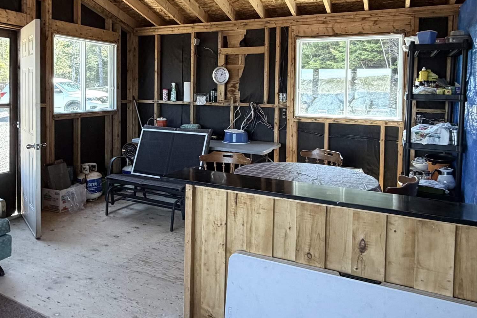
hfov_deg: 61.5
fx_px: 397
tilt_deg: -1.0
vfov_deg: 43.0
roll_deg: -1.0
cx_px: 194
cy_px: 104
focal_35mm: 30
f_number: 2.2
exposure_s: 1/121
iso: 200
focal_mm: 2.22
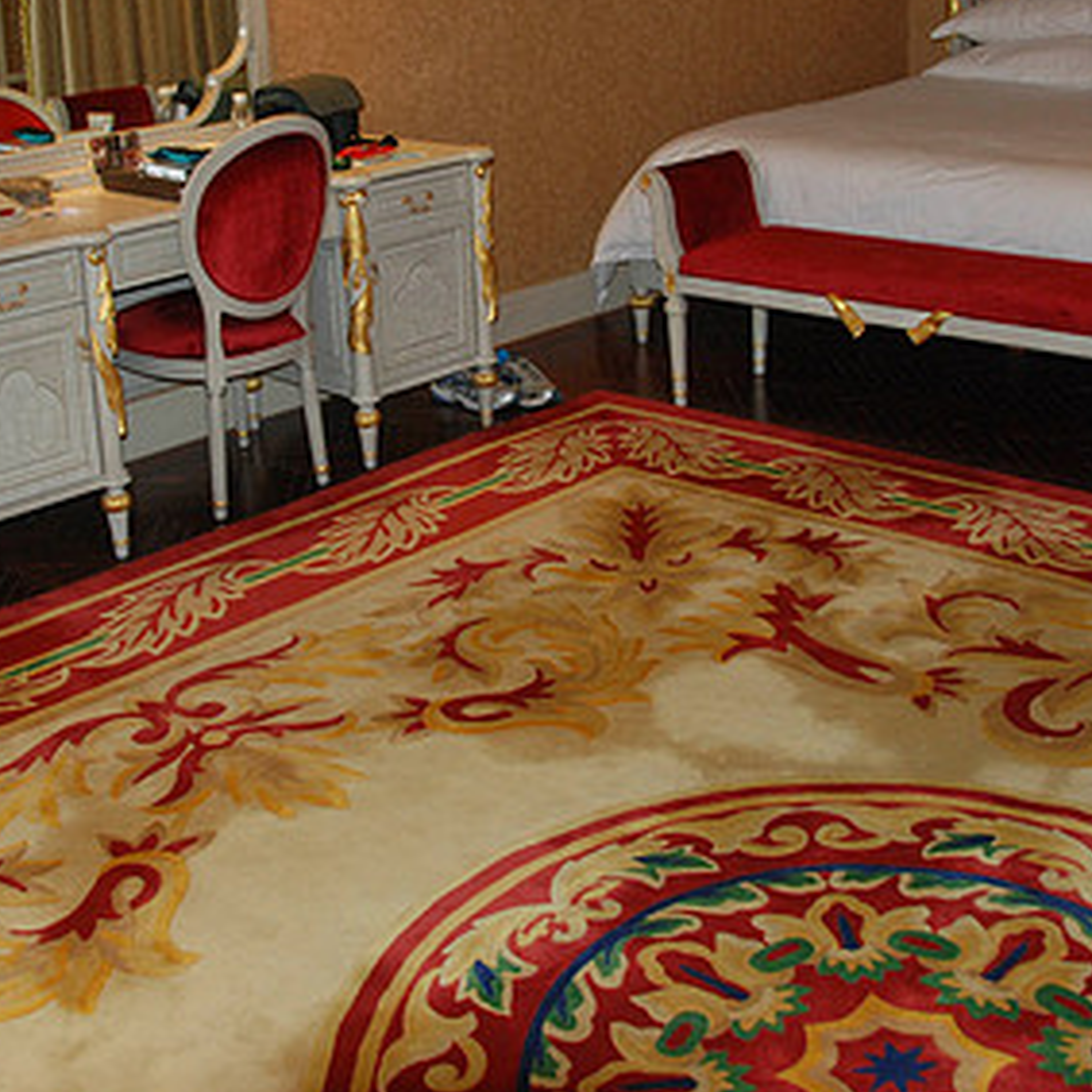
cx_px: 471
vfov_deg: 35.7
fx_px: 1677
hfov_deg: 36.0
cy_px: 355
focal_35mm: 47
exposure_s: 1/60
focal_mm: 18
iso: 400
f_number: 4
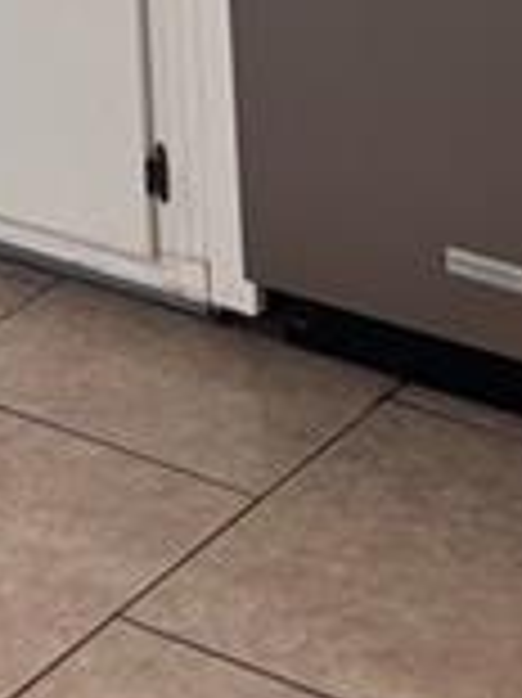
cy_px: -405
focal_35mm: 129
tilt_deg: -12.6
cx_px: 234
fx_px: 2597
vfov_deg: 14.1
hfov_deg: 11.5
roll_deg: +0.7
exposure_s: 1/60
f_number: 1.6
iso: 125
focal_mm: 5.96
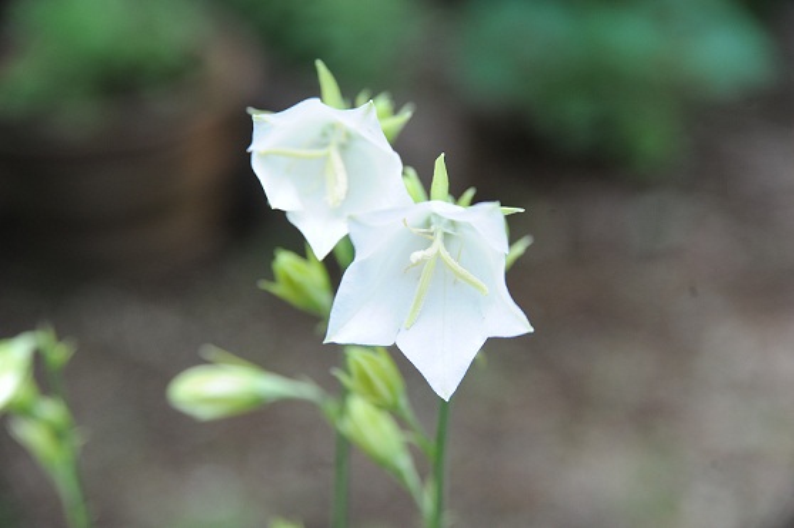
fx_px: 2314
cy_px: 264
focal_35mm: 105
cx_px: 397
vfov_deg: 13.0
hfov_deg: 19.5
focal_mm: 105
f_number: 7.1
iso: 800
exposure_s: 1/200
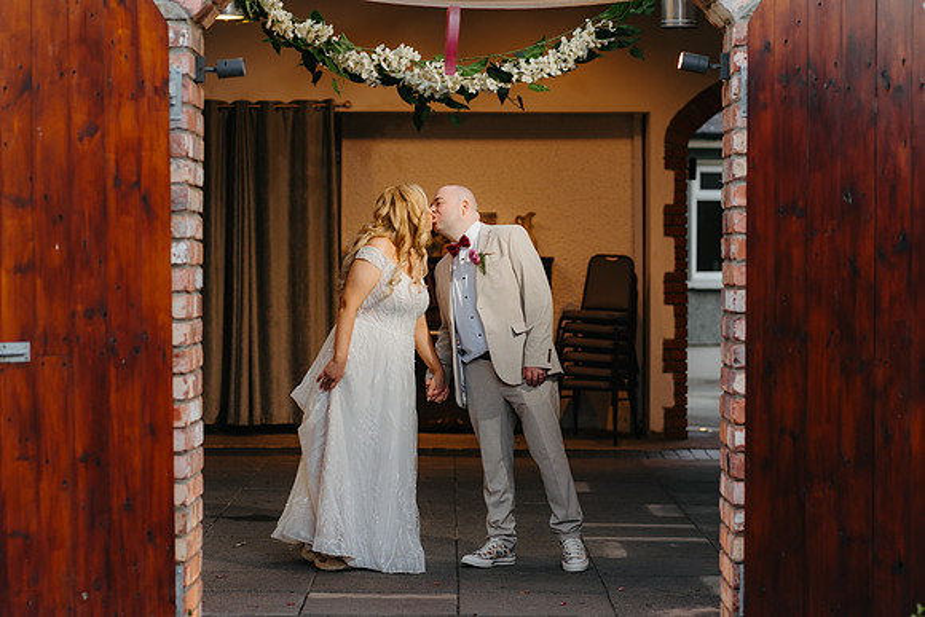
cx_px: 445
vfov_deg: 13.5
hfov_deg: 20.2
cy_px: 293
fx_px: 2600
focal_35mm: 101
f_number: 2.5
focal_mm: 85
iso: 100
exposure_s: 1/200
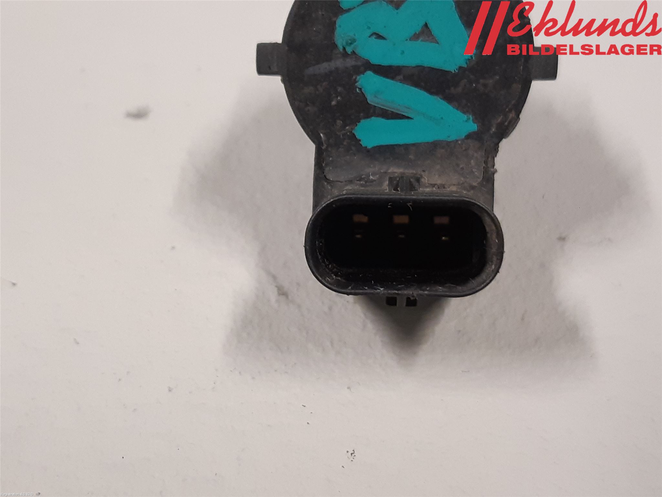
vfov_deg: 53.1
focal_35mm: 26
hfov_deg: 67.3
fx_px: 497
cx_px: 331
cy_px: 248
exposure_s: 1/50
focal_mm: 3.93
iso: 160
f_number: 1.7
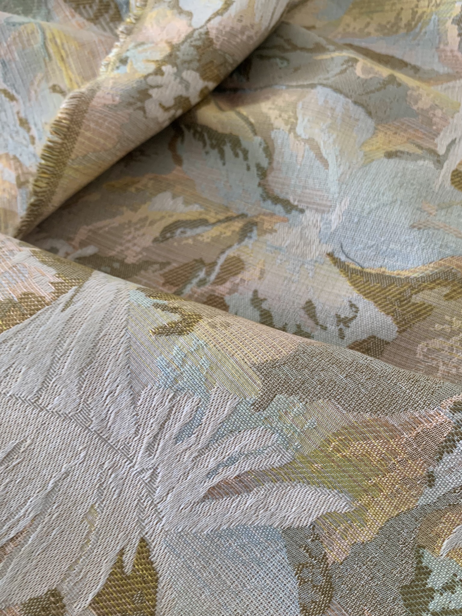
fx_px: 463
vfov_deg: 67.3
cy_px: 308
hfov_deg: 53.1
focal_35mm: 26
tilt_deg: -58.2
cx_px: 231
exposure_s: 1/60
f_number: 1.8
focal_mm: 4.25
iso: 160
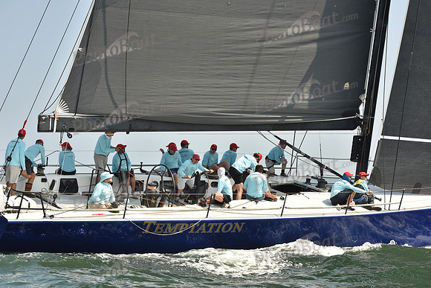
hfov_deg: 22.6
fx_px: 1078
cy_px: 144
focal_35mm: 90
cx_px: 216
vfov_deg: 15.2
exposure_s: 1/800
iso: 250
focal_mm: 90
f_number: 8
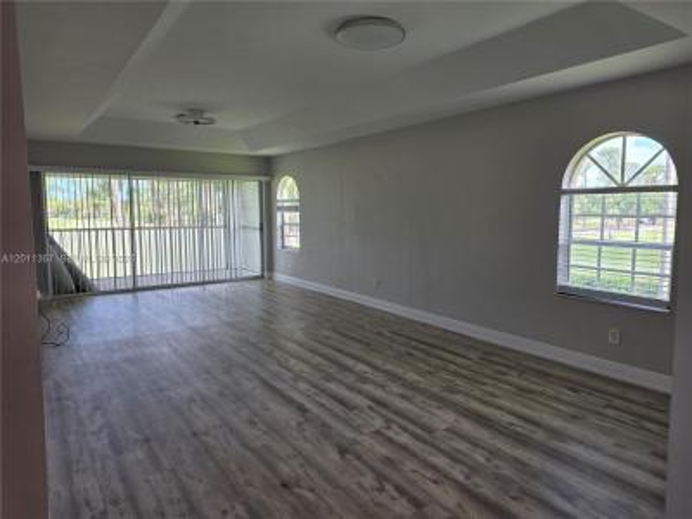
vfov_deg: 58.9
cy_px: 260
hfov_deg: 73.9
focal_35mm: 23
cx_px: 346
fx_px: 460
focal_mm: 6.25
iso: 50
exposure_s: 1/359
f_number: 1.7
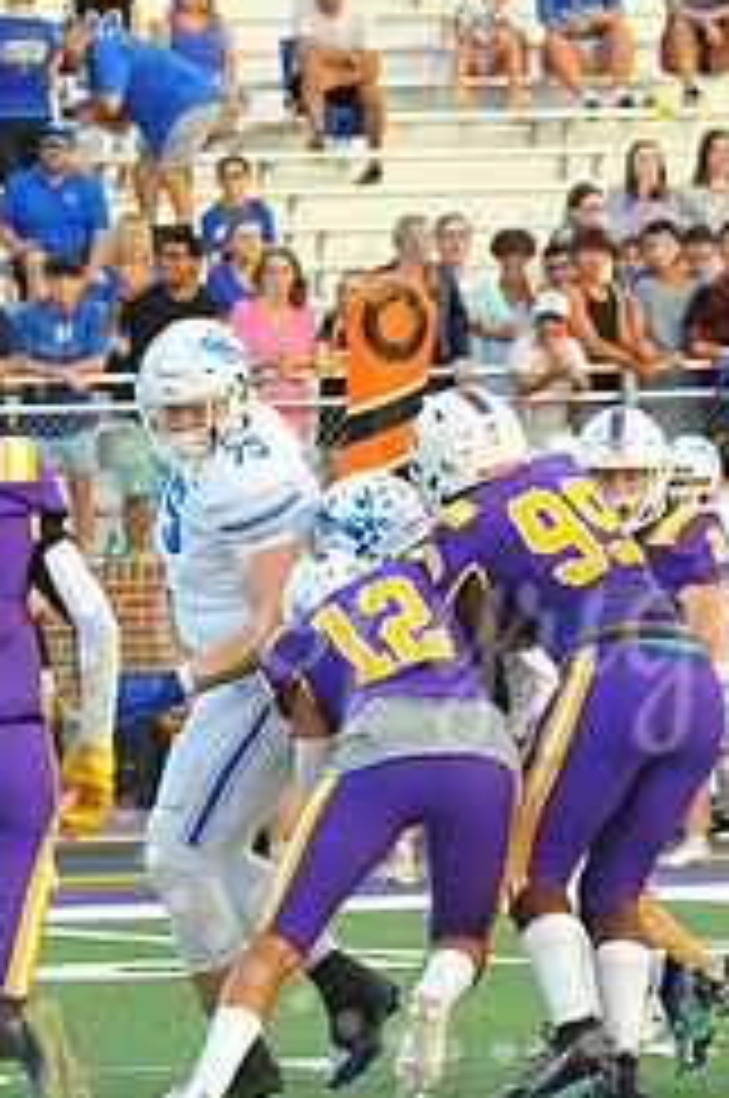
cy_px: 630
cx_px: 504
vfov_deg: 4.3
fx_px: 14499
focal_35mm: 476
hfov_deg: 2.9
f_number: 8
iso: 2000
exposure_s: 1/320
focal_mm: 200
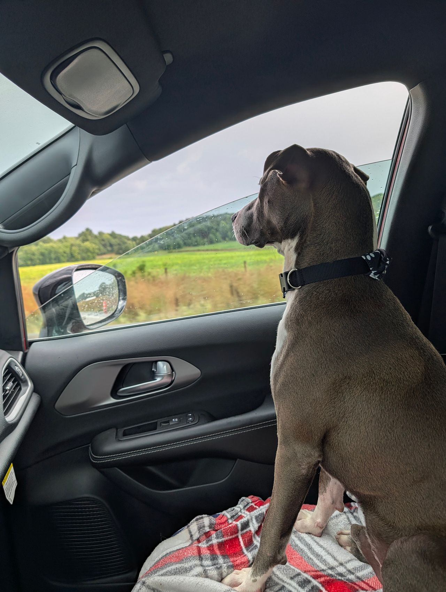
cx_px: 223
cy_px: 296
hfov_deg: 56.9
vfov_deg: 71.5
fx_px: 411
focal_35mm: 24
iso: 18
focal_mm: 6.9
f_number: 1.68
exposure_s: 1/288
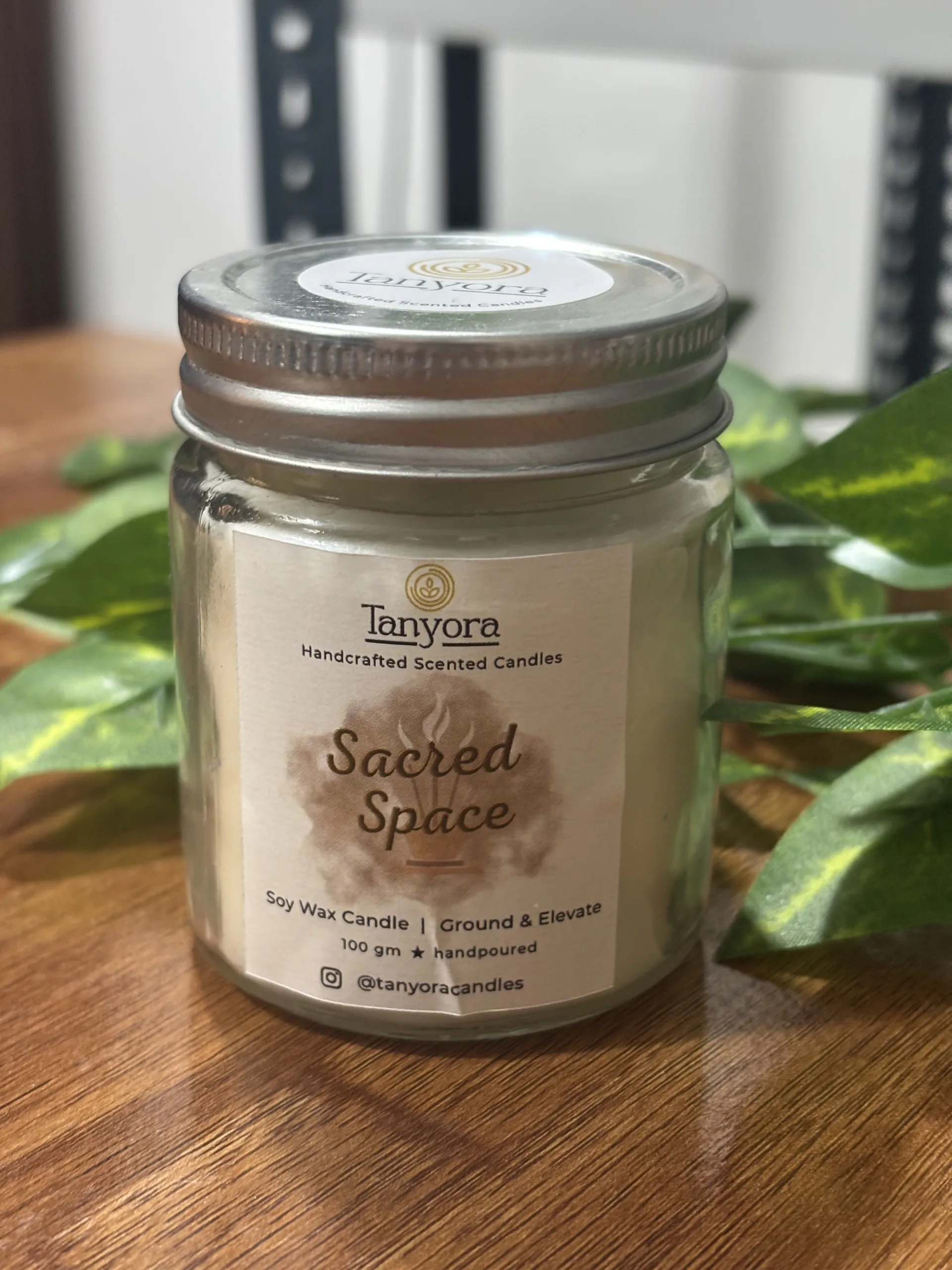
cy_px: 635
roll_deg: -0.8
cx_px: 476
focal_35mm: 52
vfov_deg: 36.8
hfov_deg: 28.0
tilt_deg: -20.8
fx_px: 1907
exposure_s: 1/25
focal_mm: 5.96
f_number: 1.6
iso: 250
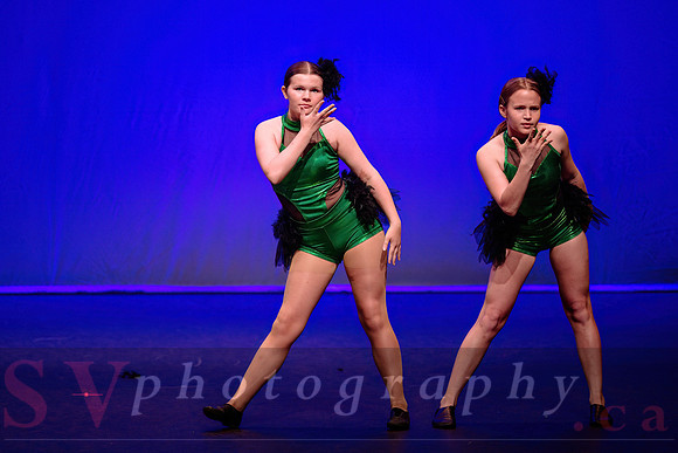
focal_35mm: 219
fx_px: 4127
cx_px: 332
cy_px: 201
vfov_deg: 6.3
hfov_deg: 9.4
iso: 1250
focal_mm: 175
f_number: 2.8
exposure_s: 1/400
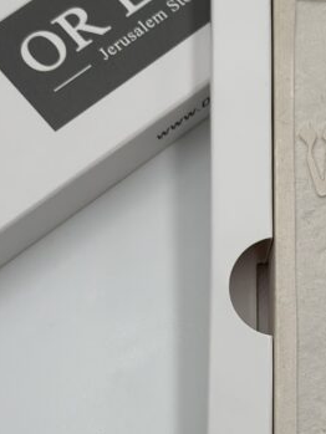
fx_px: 1380
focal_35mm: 110
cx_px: 310
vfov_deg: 17.8
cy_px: 298
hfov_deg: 13.3
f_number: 1.78
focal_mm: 6.86
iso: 80
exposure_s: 1/2252
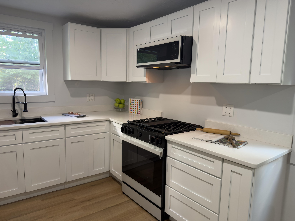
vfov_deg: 56.8
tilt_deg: -7.6
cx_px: 148
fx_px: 205
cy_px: 110
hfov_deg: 71.6
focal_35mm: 24
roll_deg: -1.6
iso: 200
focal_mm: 6.76
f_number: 1.78
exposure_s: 1/60
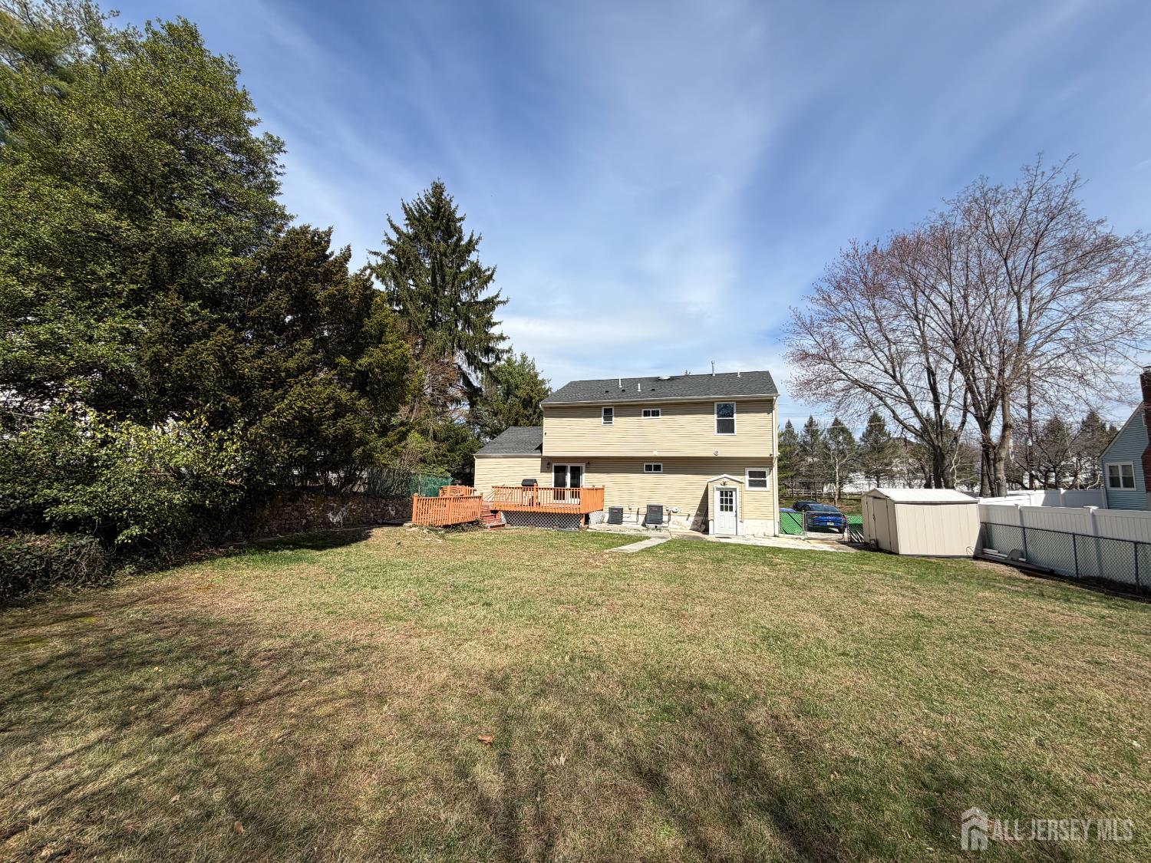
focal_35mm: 14
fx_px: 466
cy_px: 432
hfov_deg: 102.1
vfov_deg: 85.7
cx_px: 576
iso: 20
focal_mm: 2.22
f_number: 2.2
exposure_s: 1/955
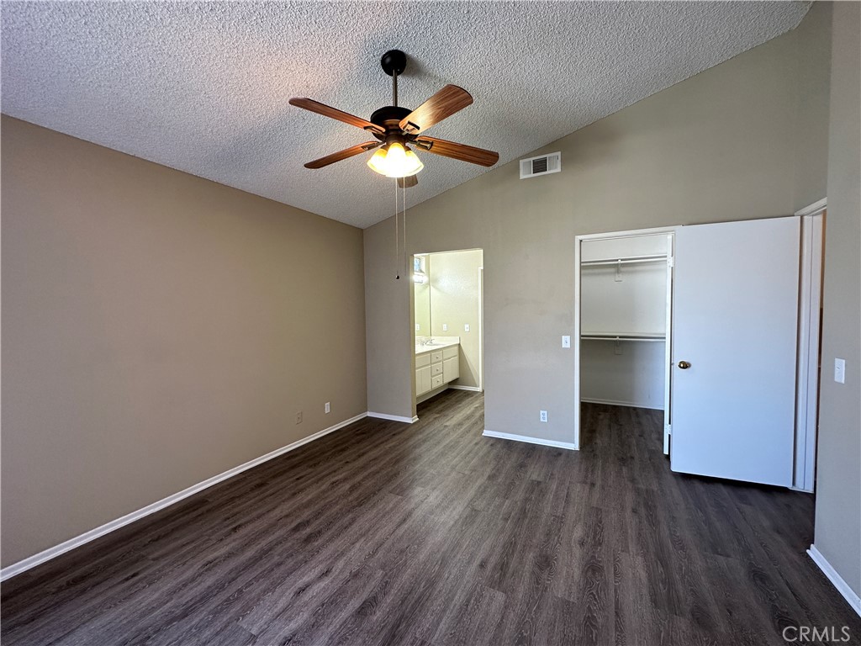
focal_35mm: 14
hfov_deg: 102.1
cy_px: 323
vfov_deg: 85.7
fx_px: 348
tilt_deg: -1.8
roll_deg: +0.9
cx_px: 430
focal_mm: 2.22
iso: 160
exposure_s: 1/120
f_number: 2.2
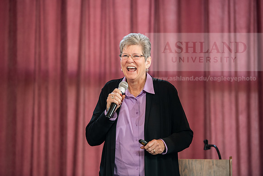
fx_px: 1242
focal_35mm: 170
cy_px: 88
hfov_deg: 12.1
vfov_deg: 8.1
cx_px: 132
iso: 1600
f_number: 3.2
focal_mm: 170
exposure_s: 1/200
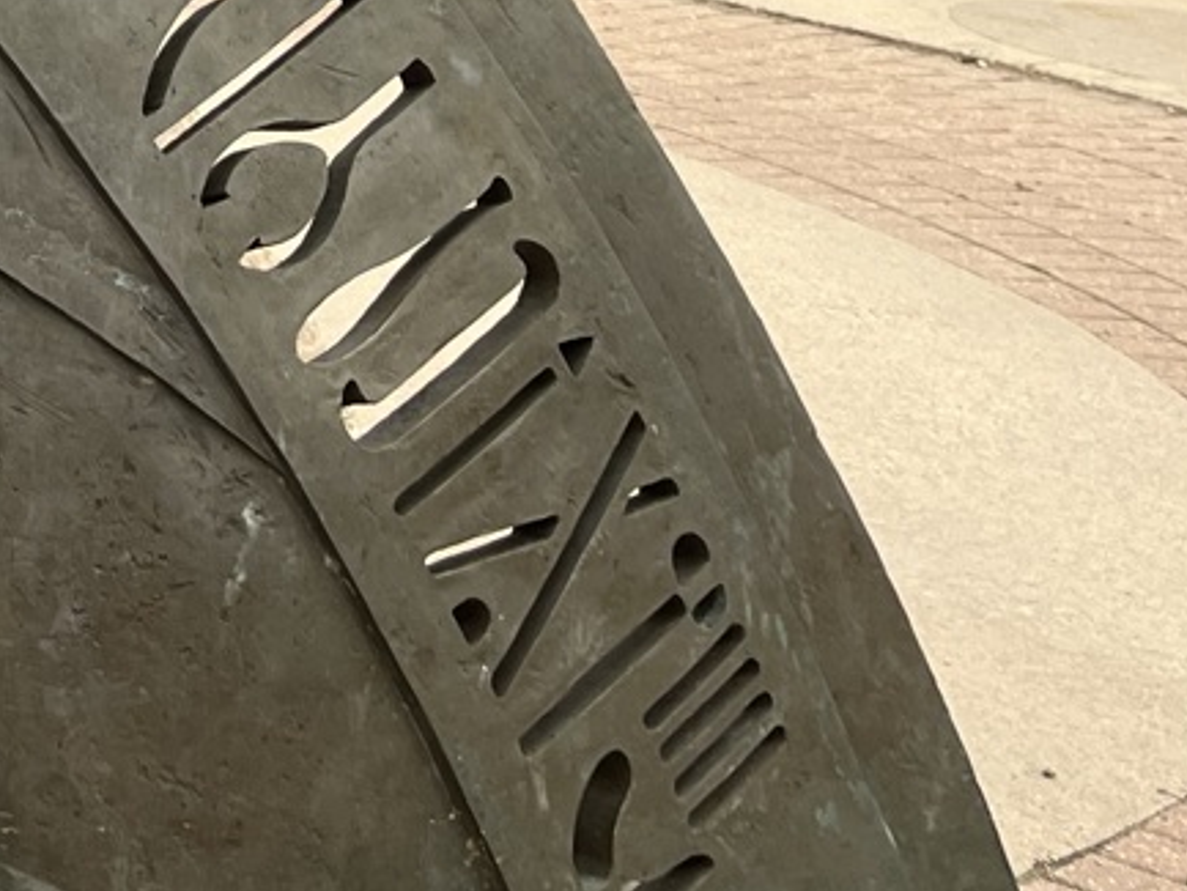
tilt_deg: -0.9
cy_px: -658
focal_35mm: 108
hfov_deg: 16.2
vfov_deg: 12.6
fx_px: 3704
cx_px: -737
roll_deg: -4.3
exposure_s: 1/134
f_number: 1.6
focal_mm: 5.1
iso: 32
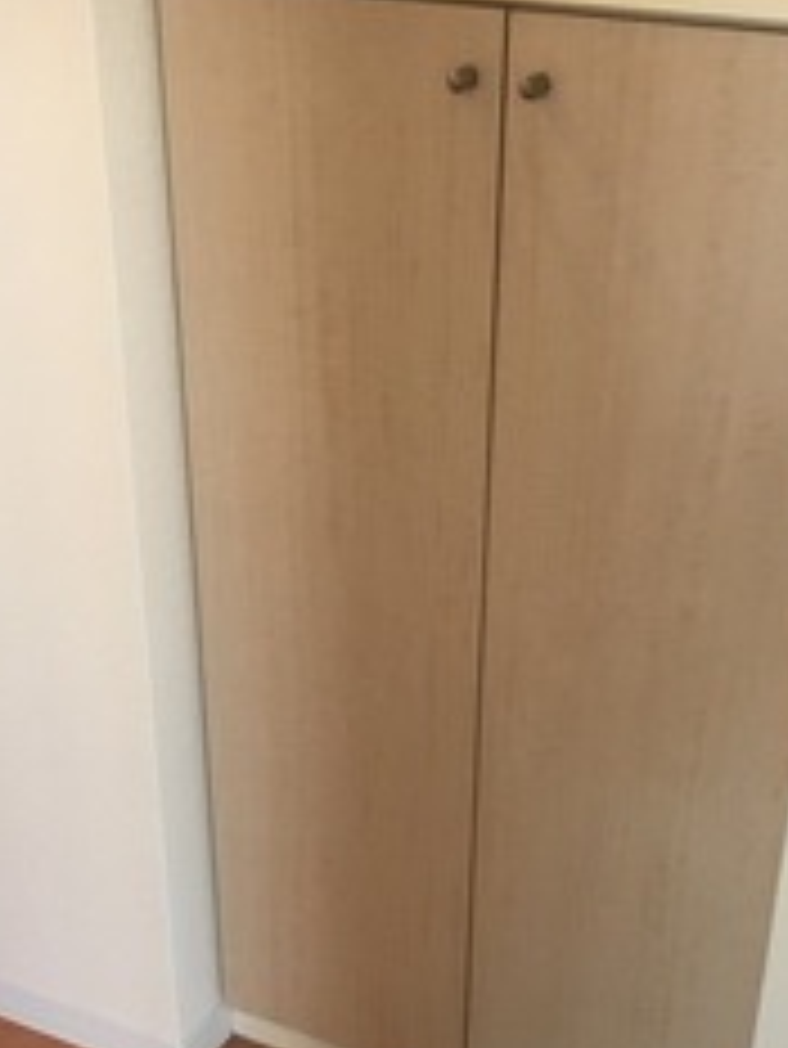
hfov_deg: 26.1
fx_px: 1698
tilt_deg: -34.3
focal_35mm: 56
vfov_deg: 32.9
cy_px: 900
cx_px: 387
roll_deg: +0.7
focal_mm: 4.15
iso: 32
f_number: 2.2
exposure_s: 1/40
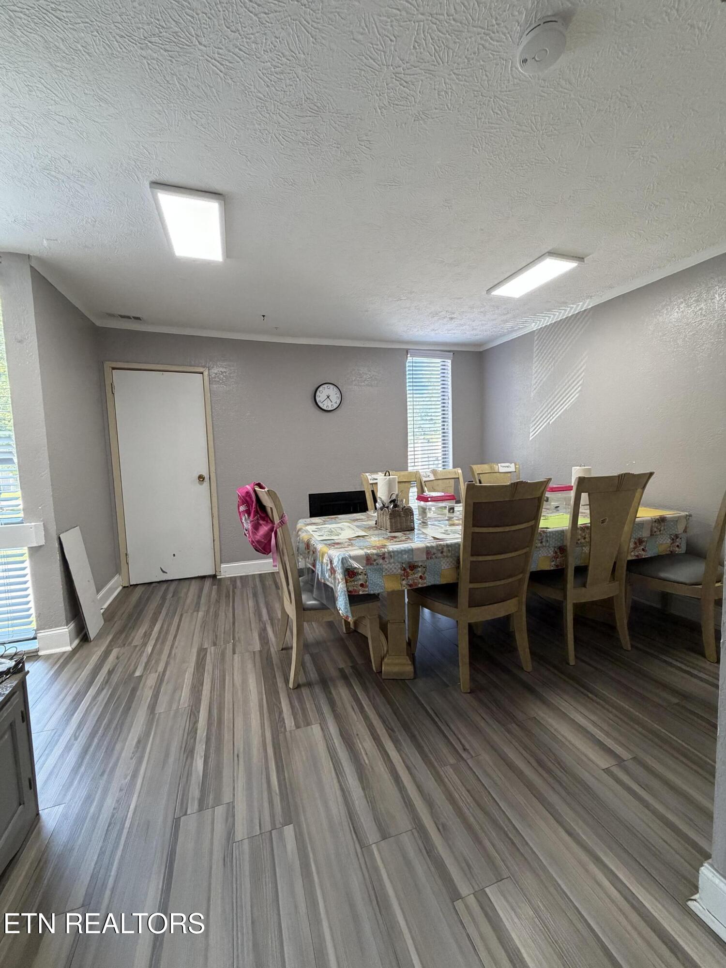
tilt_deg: -5.4
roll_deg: +1.6
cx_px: 363
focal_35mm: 14
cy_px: 484
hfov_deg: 85.7
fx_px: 391
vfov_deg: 102.1
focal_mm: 2.22
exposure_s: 1/120
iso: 320
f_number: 2.2
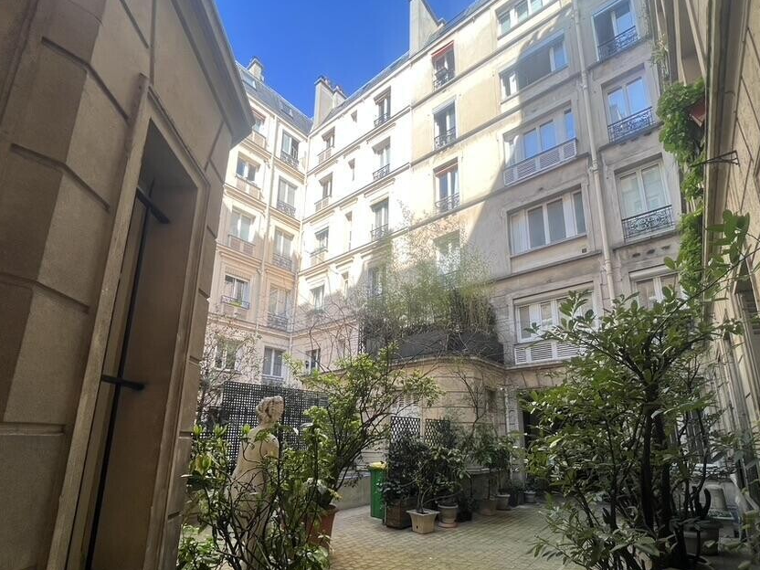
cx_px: 417
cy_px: 348
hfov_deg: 94.2
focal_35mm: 16
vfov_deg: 77.0
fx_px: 351
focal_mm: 1.57
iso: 32
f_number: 1.8
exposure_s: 1/290
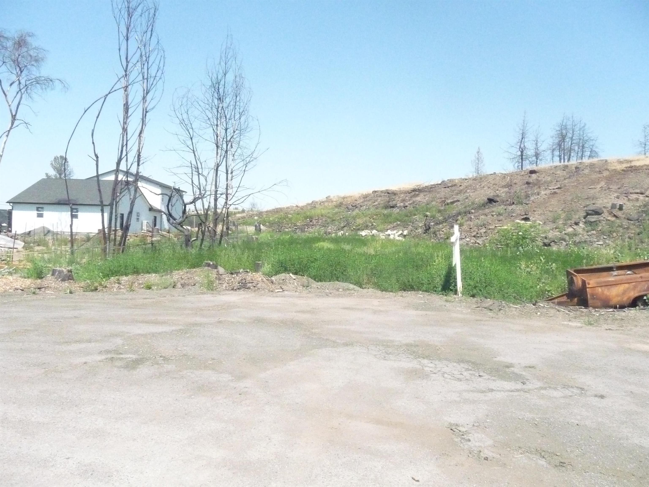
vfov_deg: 49.7
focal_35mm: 28
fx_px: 525
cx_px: 324
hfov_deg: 63.4
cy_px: 244
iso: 1600
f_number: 8
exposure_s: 1/2000
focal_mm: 4.7
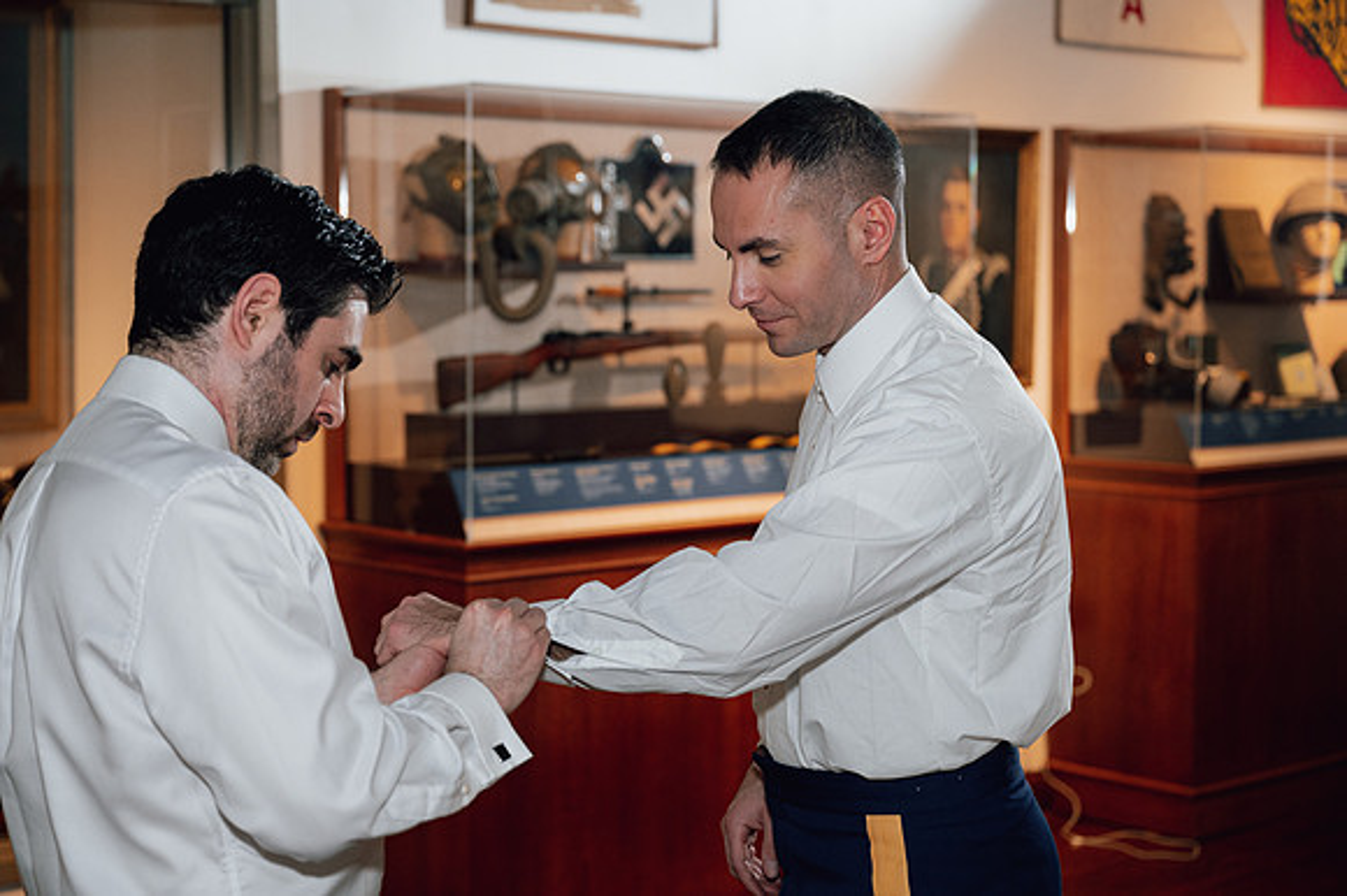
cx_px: 674
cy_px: 448
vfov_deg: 22.2
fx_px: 2281
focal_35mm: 61
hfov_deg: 32.9
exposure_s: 1/160
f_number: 3.5
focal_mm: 61
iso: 2000
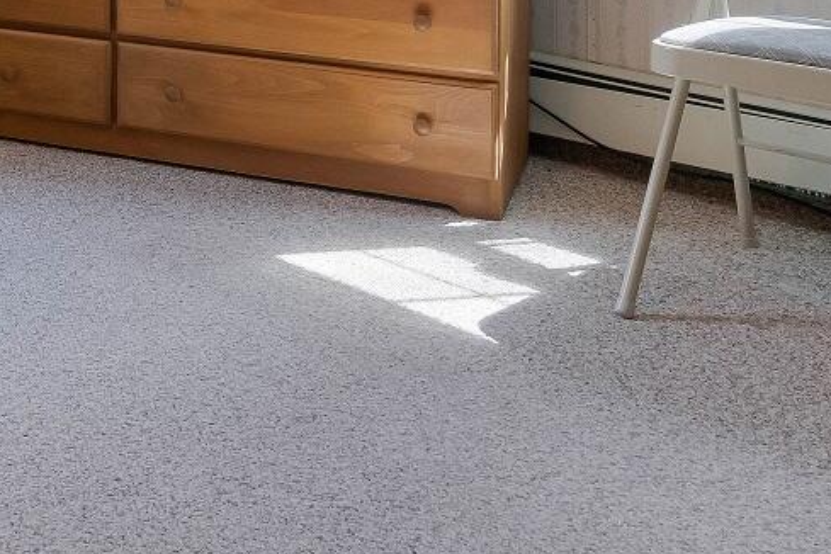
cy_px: -267
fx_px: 1500
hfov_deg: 27.3
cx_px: -163
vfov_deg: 18.6
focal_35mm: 65
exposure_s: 1/350
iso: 800
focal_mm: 16
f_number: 8
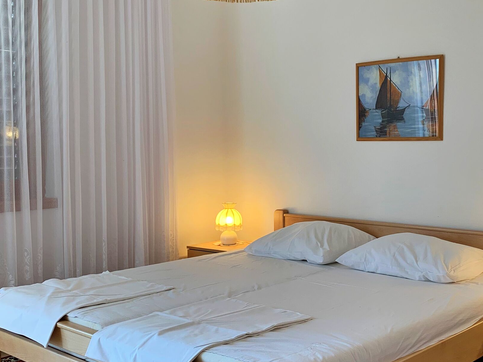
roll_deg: -0.5
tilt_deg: -3.0
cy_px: 189
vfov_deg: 32.2
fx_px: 628
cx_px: 325
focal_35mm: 45
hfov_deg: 41.5
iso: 50
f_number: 1.8
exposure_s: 1/50
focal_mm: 4.25
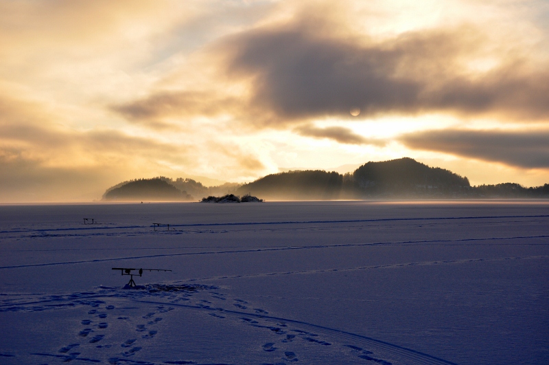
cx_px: 274
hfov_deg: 28.1
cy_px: 182
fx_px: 1096
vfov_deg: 18.9
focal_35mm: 72
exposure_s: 1/500
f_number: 11
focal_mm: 48
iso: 200
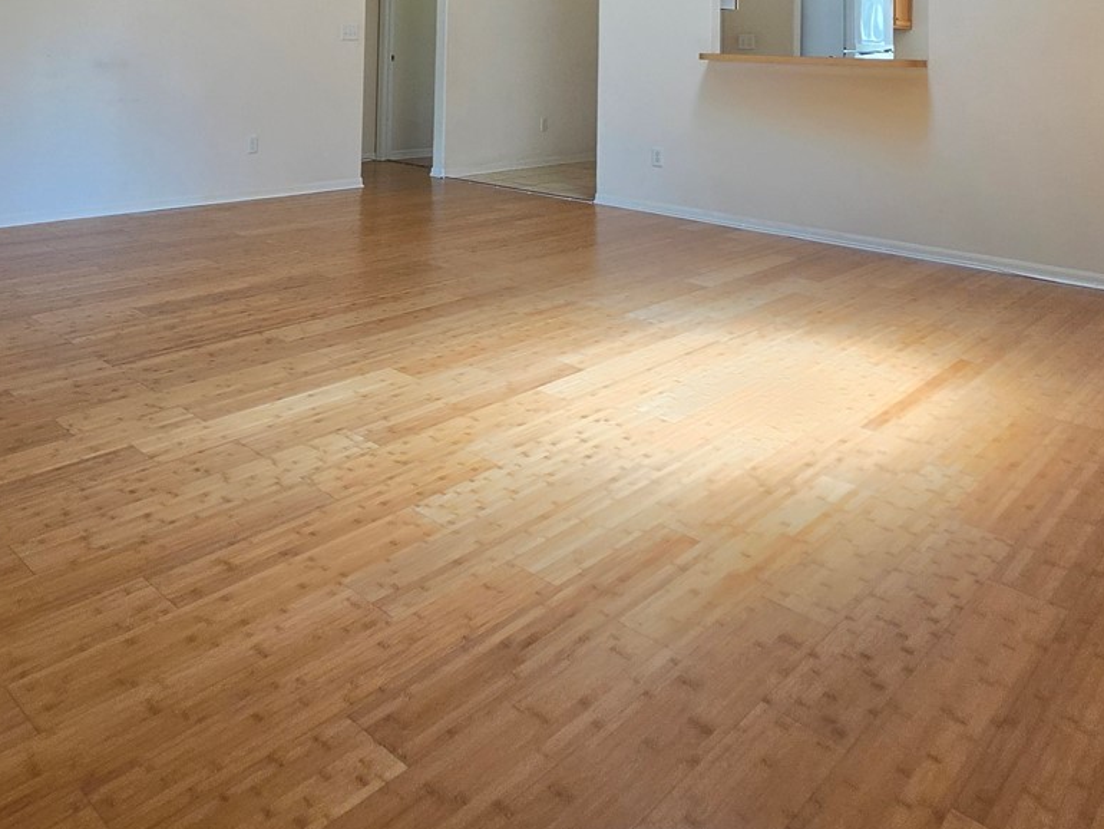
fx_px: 861
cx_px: 331
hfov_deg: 62.9
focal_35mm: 27
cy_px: 1
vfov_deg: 43.9
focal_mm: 2.2
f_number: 1.9
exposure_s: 1/120
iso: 125
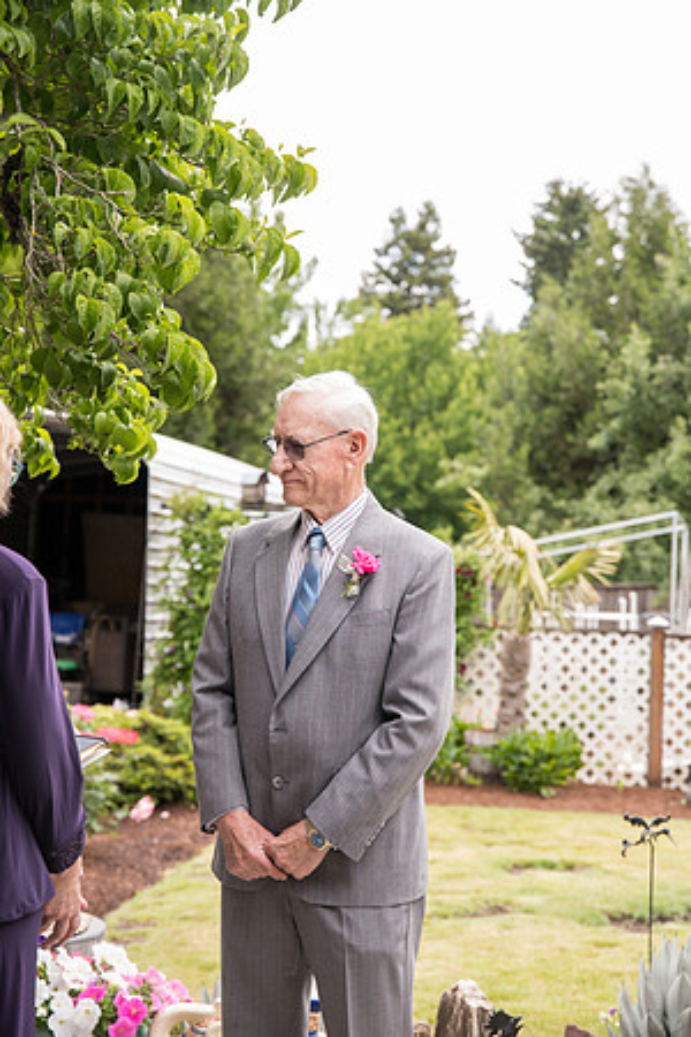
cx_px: 346
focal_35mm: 65
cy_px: 518
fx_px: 1871
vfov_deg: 31.0
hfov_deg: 20.9
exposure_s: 1/500
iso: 320
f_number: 4
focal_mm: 65
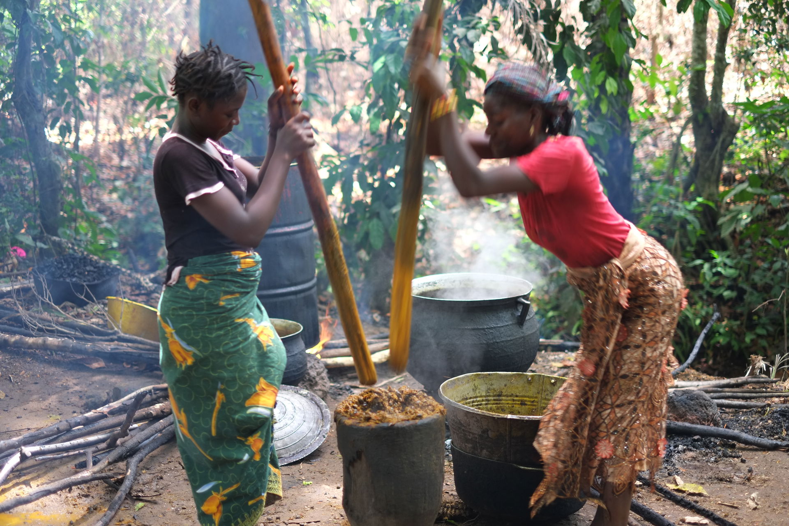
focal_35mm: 53
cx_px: 394
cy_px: 263
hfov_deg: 37.5
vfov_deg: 25.5
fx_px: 1161
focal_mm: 35
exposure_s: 1/70
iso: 400
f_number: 1.4
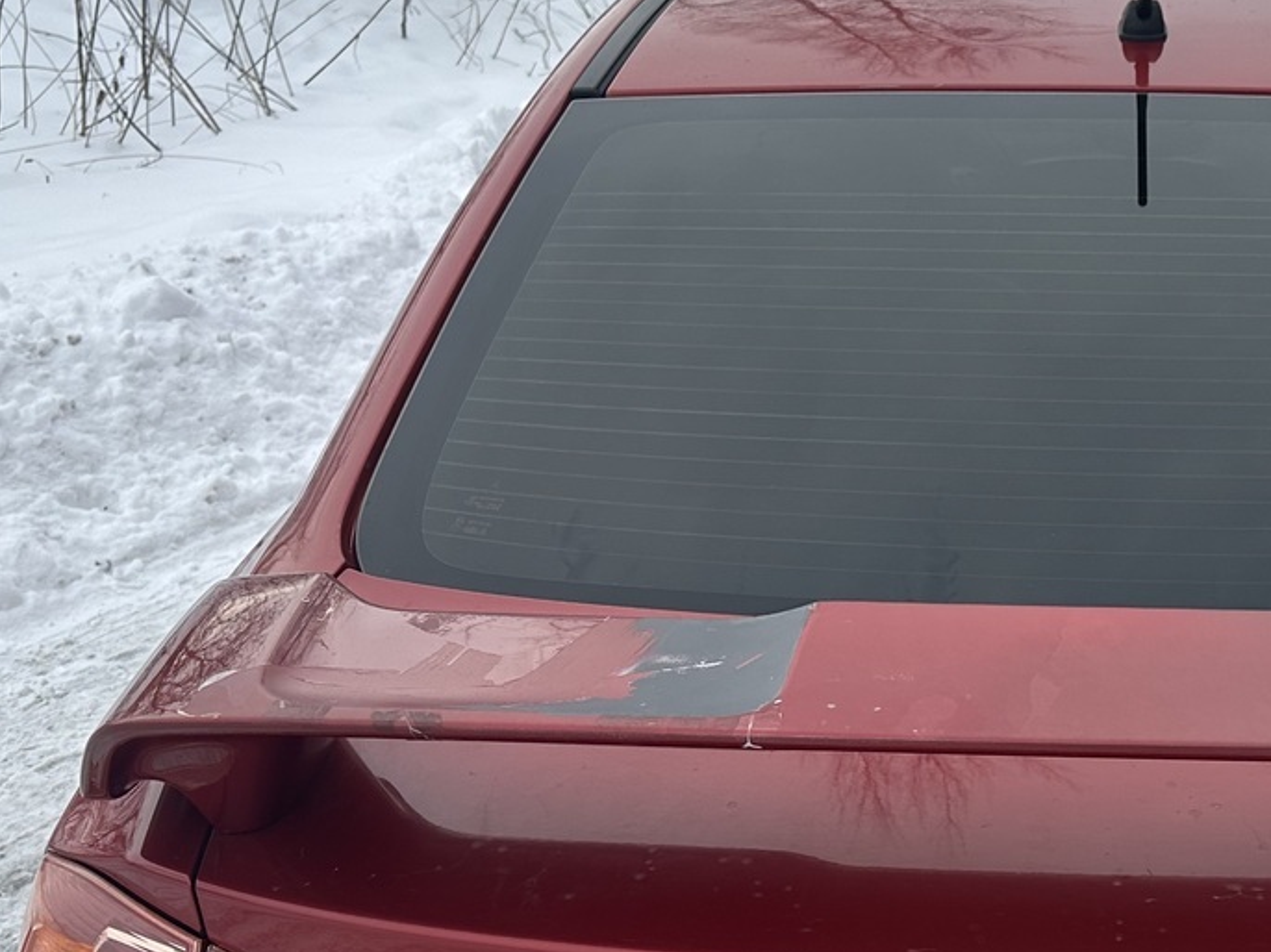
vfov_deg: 26.1
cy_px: 504
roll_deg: -1.9
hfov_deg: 33.1
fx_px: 2055
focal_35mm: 56
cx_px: 1067
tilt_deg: -18.3
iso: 80
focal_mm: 6.86
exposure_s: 1/1949
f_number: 1.78
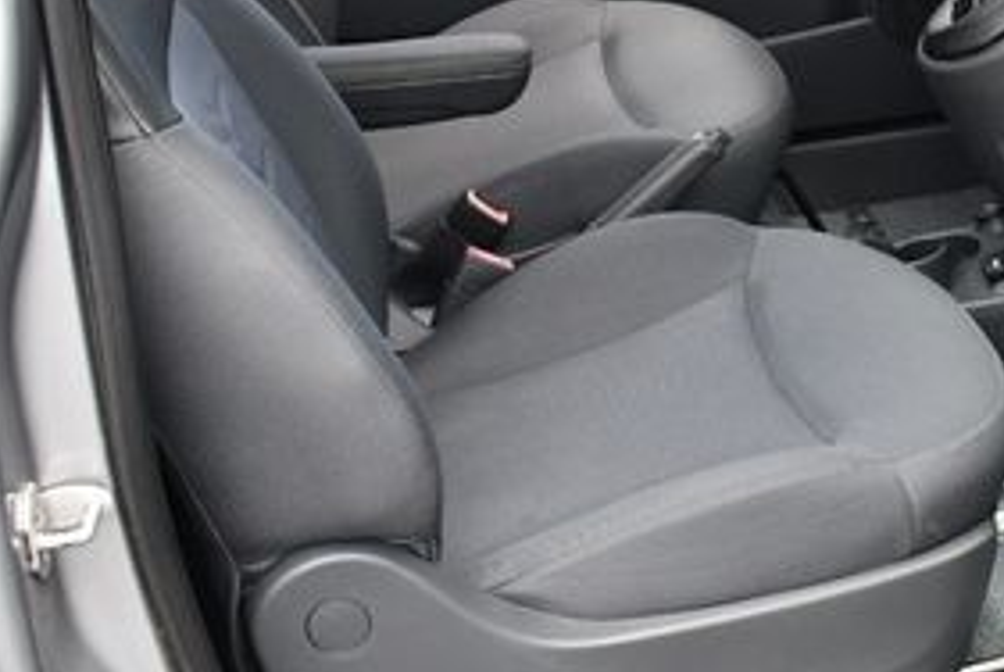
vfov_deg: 16.6
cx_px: 779
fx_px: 2289
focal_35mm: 82
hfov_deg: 24.4
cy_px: 125
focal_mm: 18
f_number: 5
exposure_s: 1/250
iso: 400
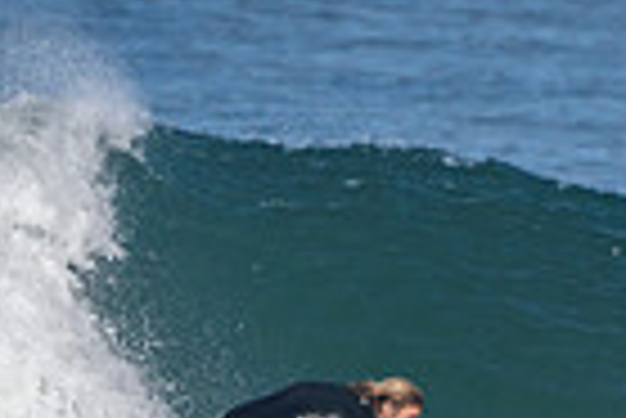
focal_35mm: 2632
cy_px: 658
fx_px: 45815
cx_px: 441
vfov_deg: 0.5
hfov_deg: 0.8
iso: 220
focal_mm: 420
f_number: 5.6
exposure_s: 1/2000
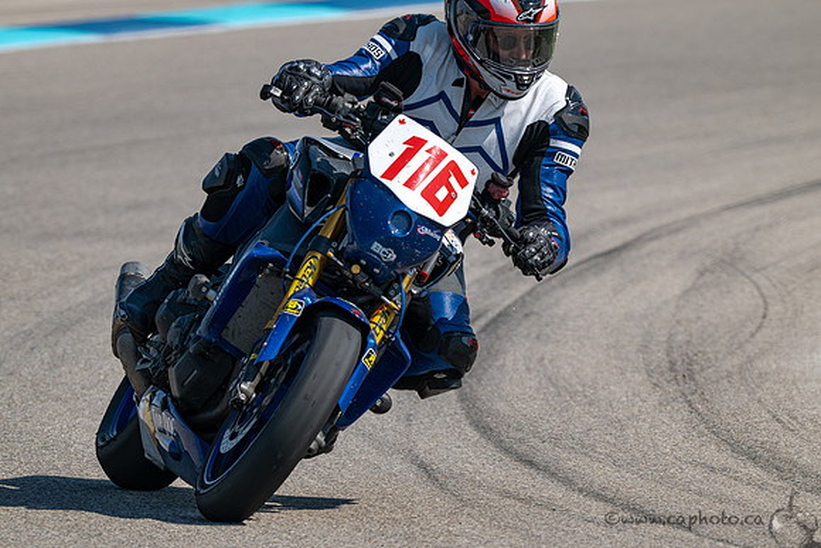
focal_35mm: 540
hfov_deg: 3.8
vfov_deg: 2.5
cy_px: 274
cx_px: 410
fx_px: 12317
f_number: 11
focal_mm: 540
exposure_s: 1/1250
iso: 500
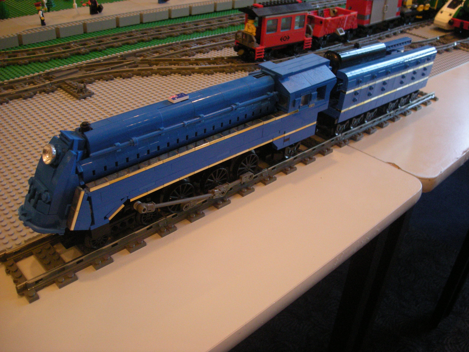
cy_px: 176
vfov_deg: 40.7
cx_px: 234
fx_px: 474
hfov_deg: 52.6
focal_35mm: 35
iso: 324
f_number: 2.8
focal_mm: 5.7
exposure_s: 1/8
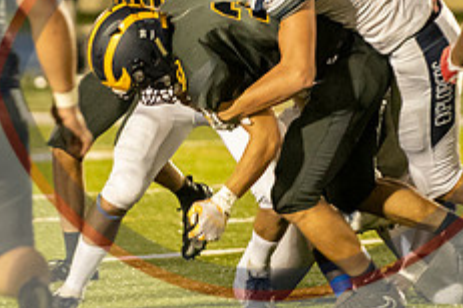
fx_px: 9684
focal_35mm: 753
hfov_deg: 2.7
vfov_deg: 1.8
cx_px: 261
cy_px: 83
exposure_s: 1/1250
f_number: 2.8
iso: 9000
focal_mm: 200
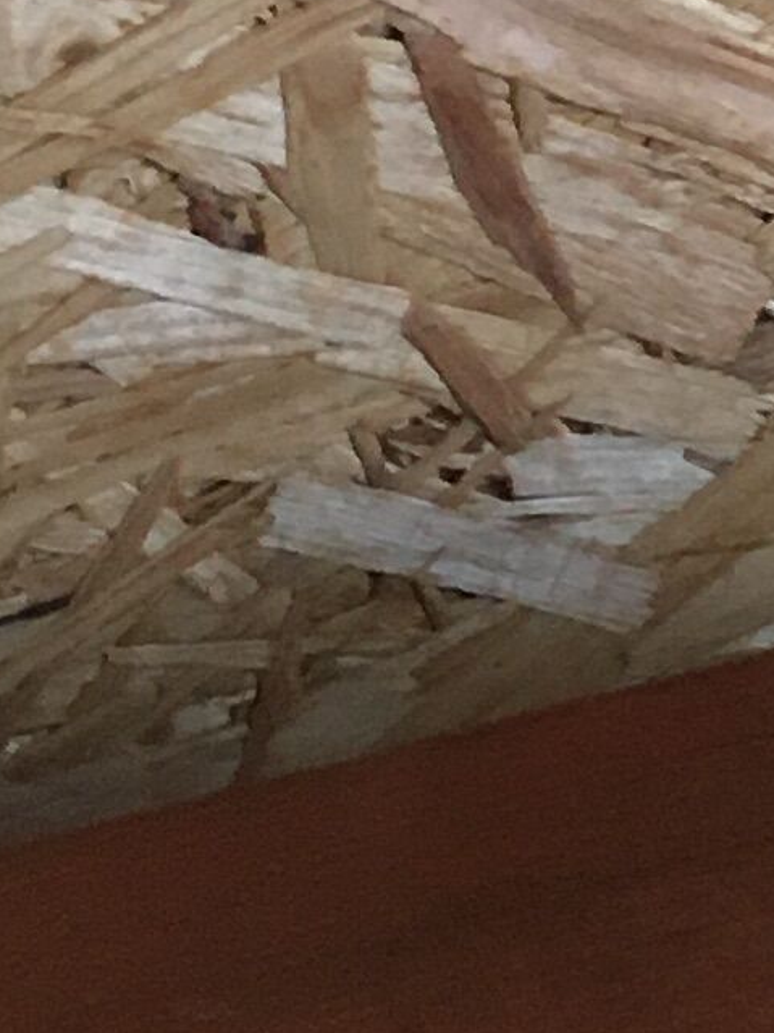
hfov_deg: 7.5
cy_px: -745
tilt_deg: -15.7
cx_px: 2015
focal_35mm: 183
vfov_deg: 10.3
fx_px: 5458
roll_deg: -1.9
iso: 125
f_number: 2.2
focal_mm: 4.15
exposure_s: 1/33
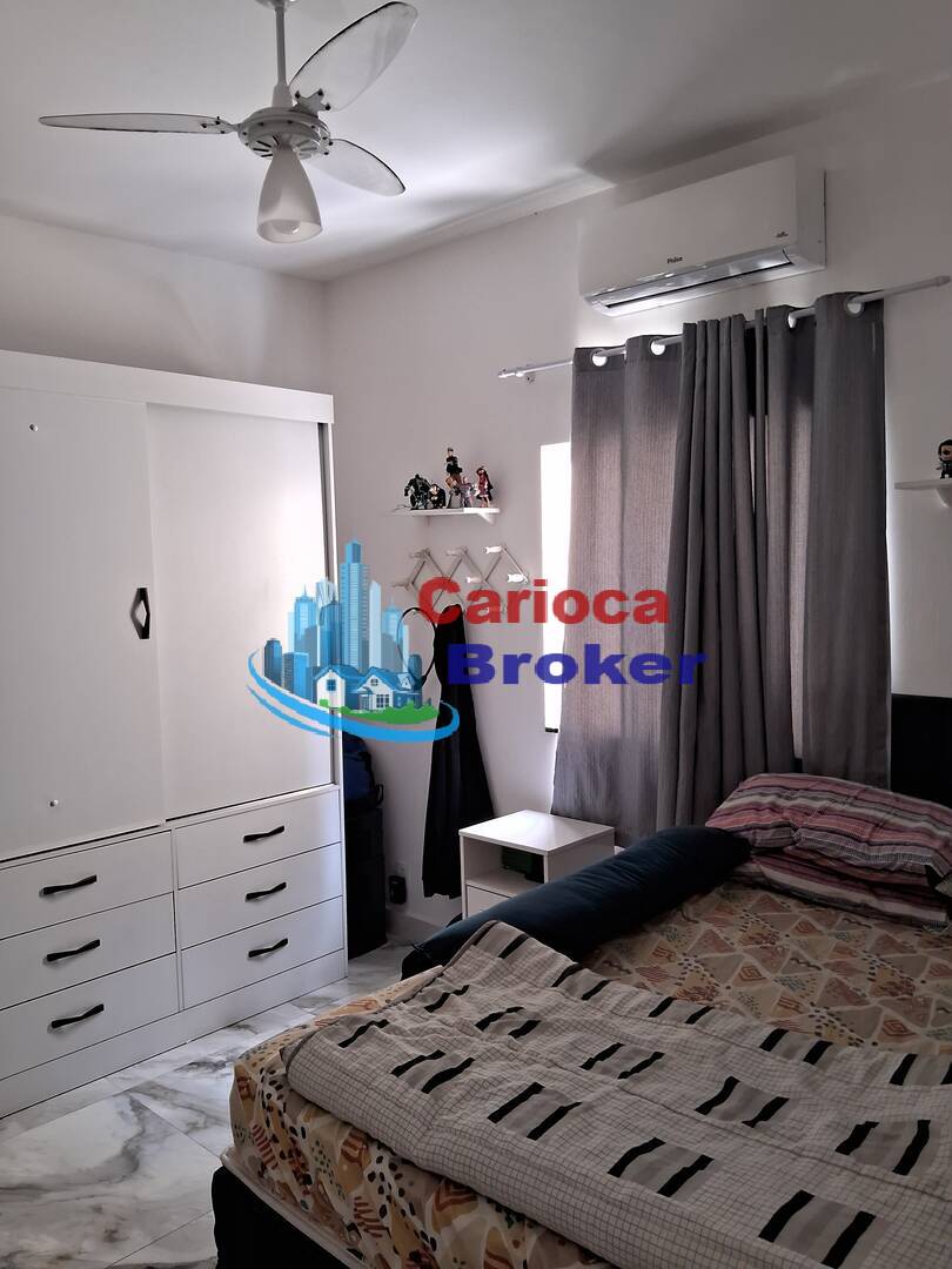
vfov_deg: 67.3
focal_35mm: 26
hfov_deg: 53.1
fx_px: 953
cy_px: 634
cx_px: 476
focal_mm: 3.98
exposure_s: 1/50
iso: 400
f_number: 1.8
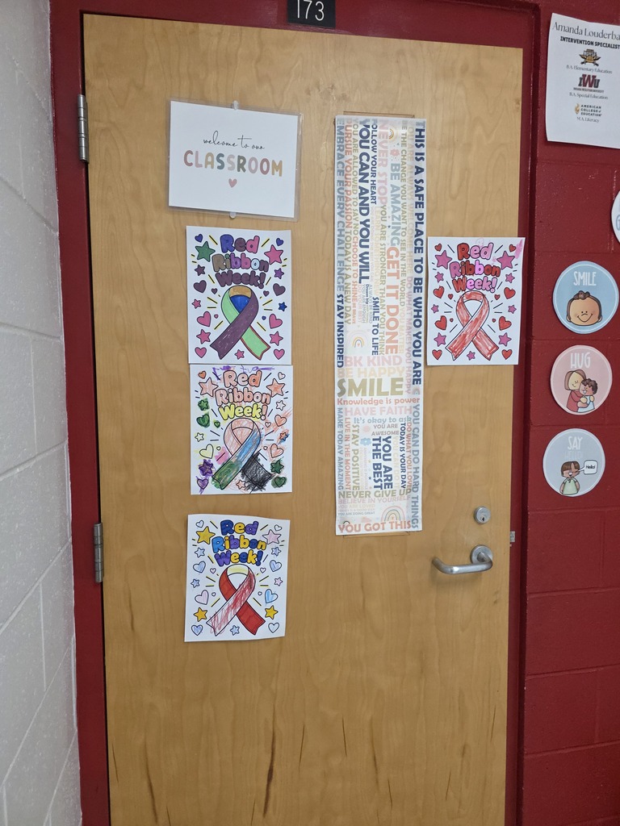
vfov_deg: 73.9
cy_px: 413
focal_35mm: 23
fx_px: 549
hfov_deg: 58.9
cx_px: 310
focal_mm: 6.3
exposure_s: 1/120
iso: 640
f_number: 1.7
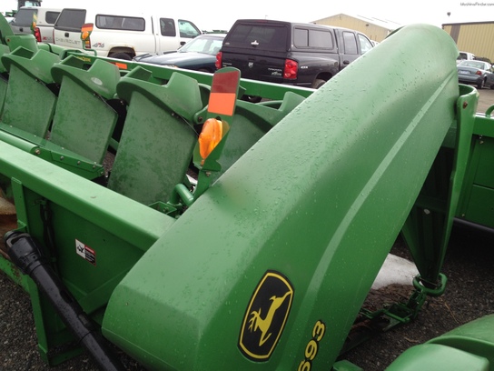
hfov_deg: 52.6
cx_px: 247
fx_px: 499
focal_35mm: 35
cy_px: 186
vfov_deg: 40.7
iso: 50
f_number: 2.4
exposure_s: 1/194
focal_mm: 4.28
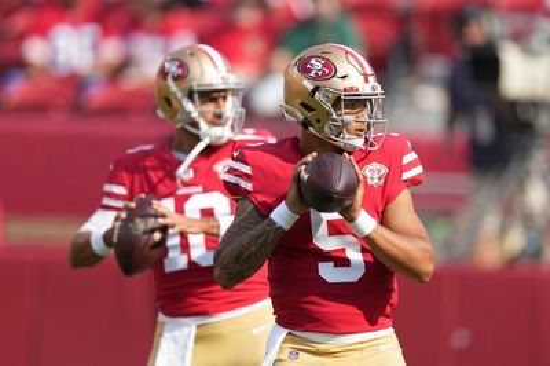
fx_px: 9159
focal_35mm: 600
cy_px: 183
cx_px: 275
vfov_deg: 2.3
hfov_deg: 3.4
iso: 500
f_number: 4
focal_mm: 600
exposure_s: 1/2500
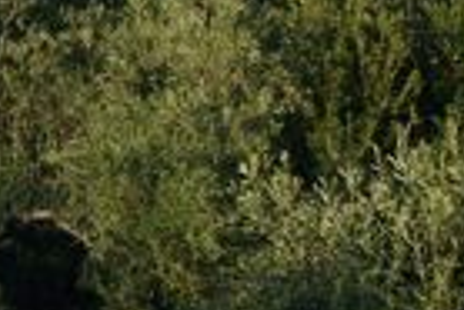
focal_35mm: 241
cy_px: -323
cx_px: -624
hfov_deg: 7.9
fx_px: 3109
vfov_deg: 5.6
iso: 100
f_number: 8
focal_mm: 28
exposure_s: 1/320
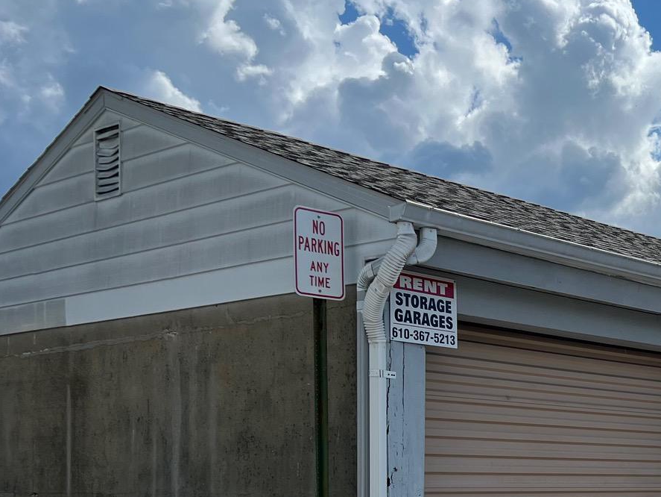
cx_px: 677
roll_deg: -0.6
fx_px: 1146
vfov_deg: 23.6
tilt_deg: +0.0
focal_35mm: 60
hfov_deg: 29.8
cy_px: 472
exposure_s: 1/6993
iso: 50
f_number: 1.5
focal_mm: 5.7
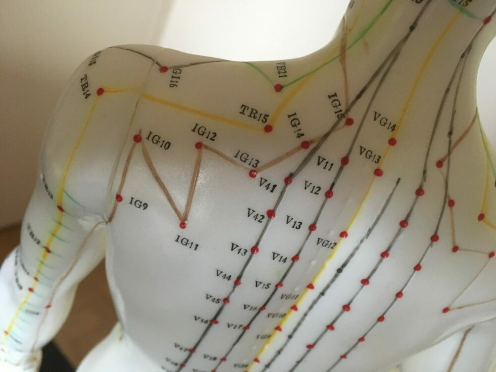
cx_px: 248
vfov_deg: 48.2
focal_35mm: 29
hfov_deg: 61.7
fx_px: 416
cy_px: 186
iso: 200
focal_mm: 4.15
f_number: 2.2
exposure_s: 1/25
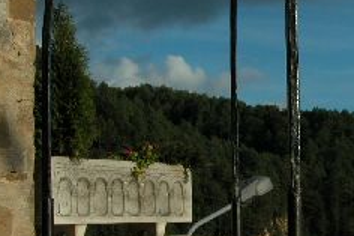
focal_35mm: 79
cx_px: 270
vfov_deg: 17.2
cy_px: 159
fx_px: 776
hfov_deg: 25.4
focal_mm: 7.1
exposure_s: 1/536
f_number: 7.1
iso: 100
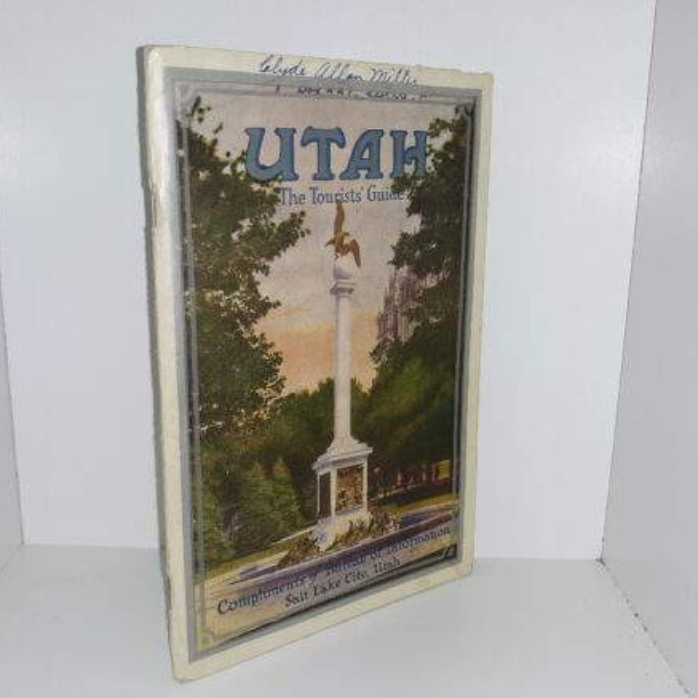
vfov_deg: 48.4
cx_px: 319
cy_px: 358
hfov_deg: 48.4
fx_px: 776
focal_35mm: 34
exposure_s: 1/170
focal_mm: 3.7
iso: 40
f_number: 1.7
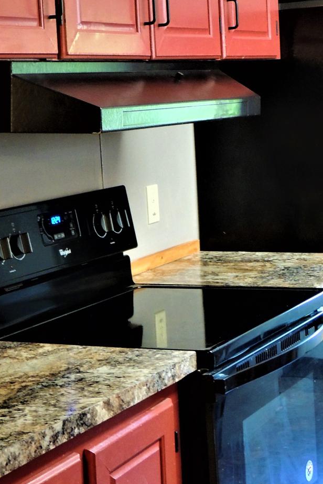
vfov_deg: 22.6
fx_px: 1212
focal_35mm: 90
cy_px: 260
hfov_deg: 15.2
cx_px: 112
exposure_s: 1/13
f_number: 3.3
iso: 450
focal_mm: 7.1
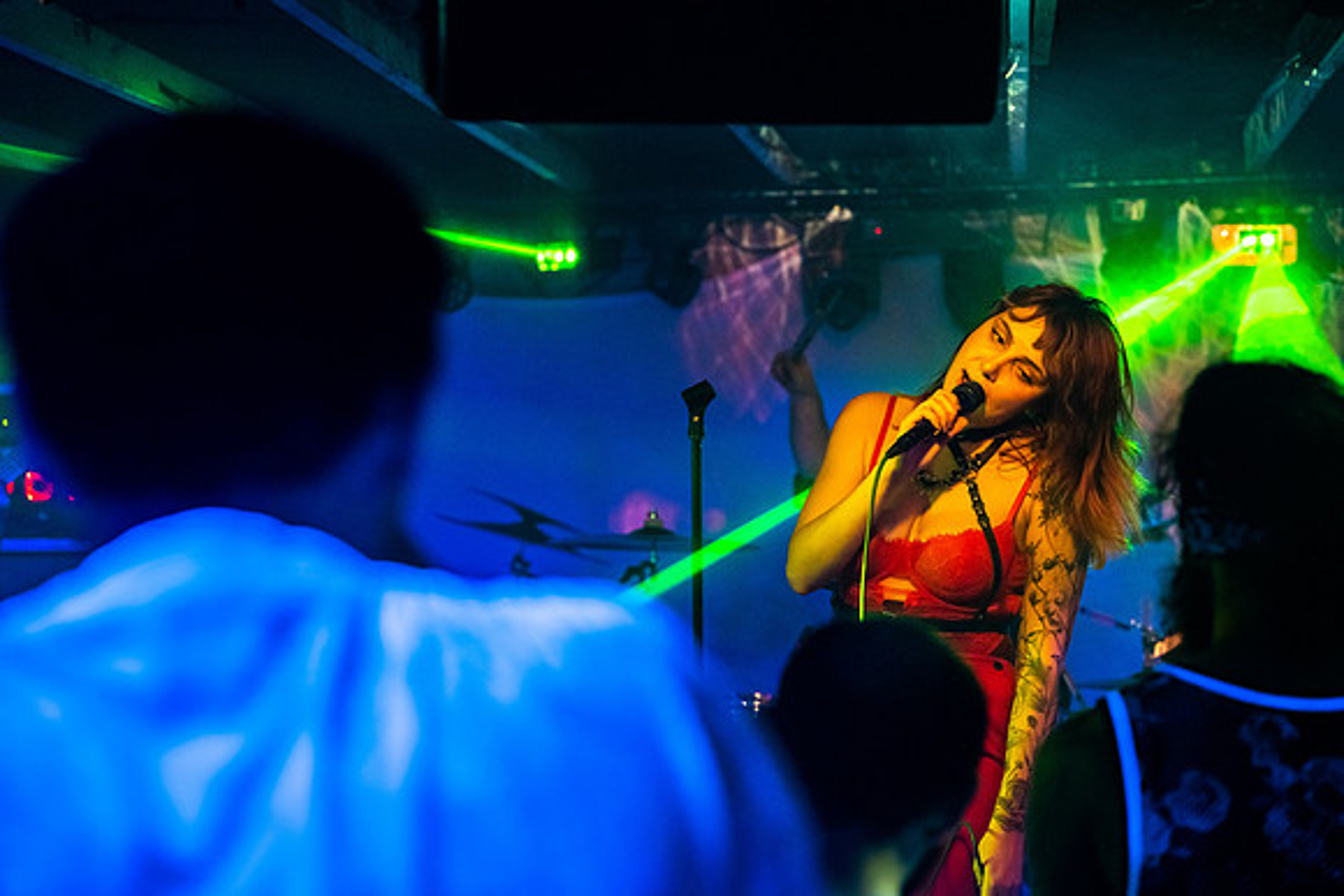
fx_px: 2614
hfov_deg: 28.8
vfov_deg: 19.5
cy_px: 448
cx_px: 672
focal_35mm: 70
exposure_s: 1/250
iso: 3200
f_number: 2.8
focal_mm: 70
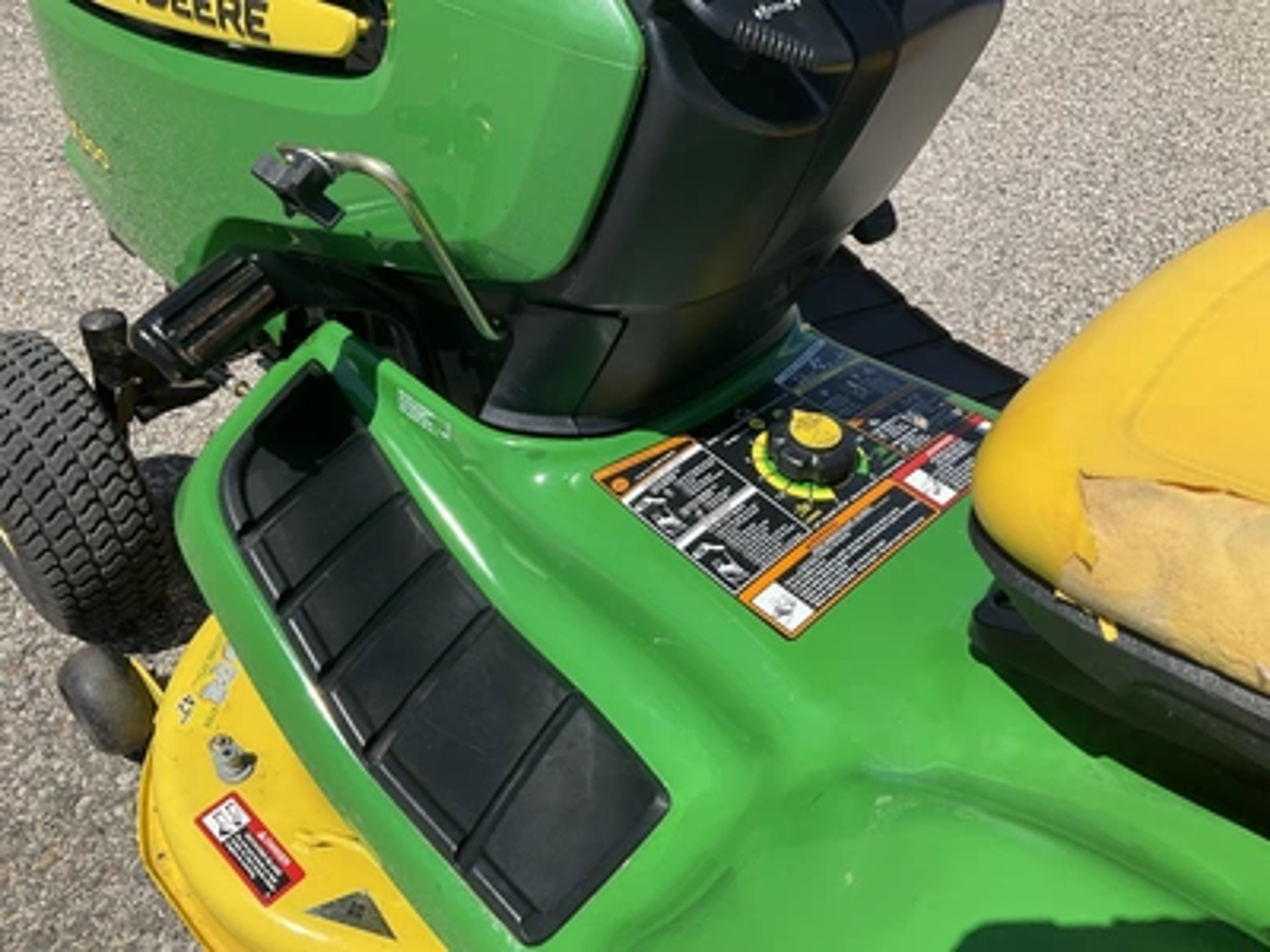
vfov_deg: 48.2
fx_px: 1064
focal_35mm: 29
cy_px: 476
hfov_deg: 61.7
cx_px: 635
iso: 25
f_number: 1.8
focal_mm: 3
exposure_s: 1/1786
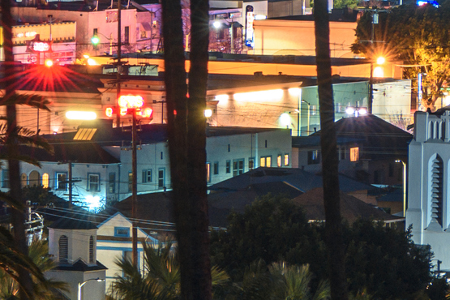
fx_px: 9137
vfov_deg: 1.9
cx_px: -879
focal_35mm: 731
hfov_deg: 2.8
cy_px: -249
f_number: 10
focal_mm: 105
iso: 64
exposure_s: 30
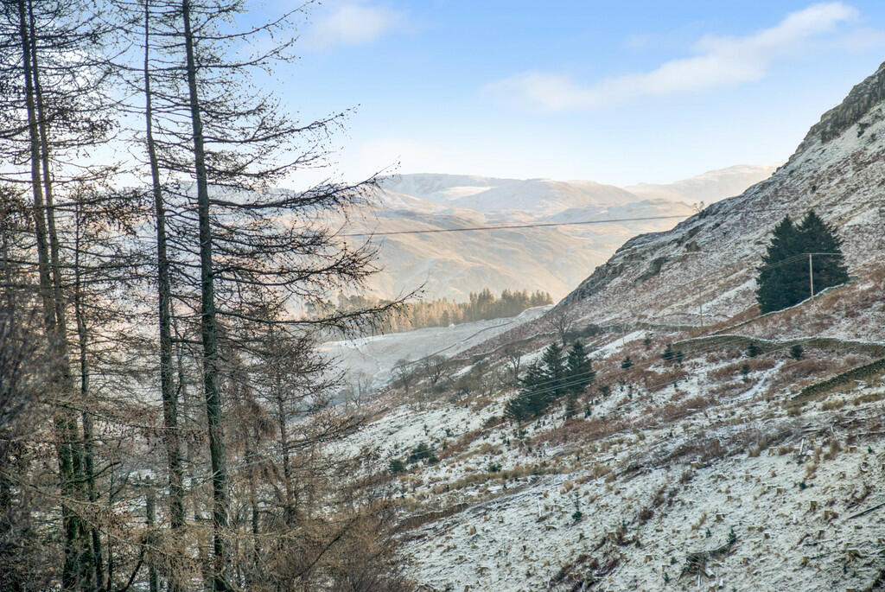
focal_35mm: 105
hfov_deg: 19.4
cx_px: 442
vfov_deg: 13.1
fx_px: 2584
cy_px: 296
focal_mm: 70
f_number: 5.6
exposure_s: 1/160
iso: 100
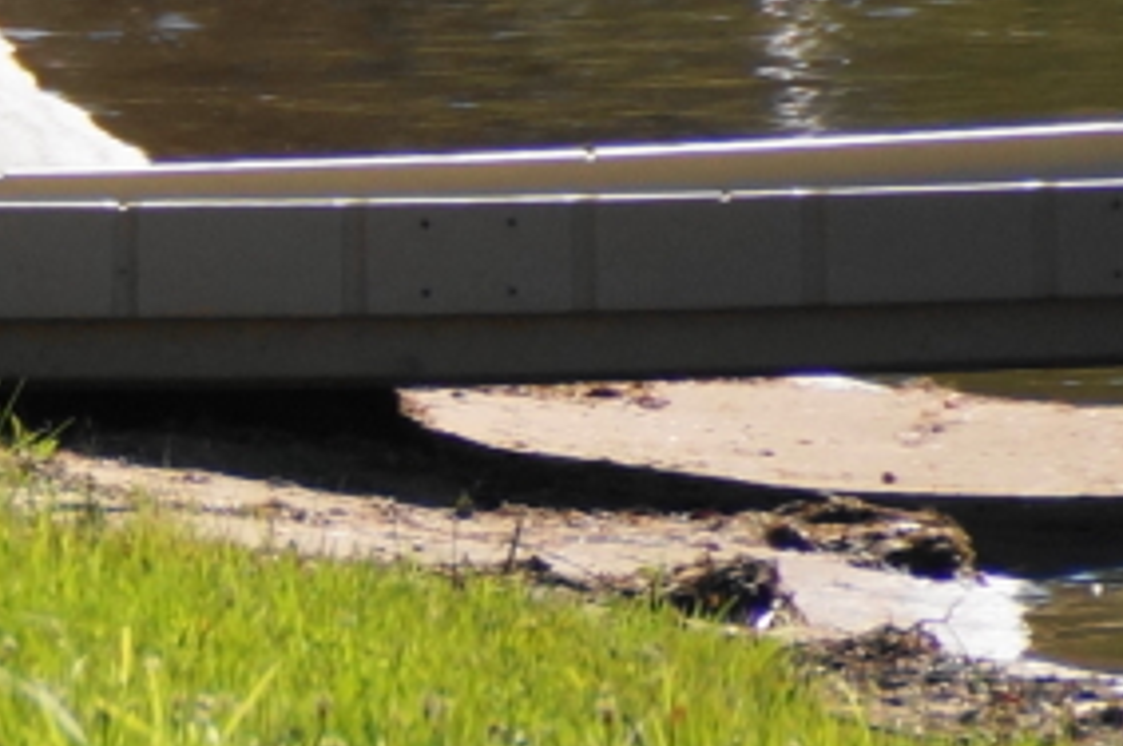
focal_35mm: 1325
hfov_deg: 1.6
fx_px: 41285
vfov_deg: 1.0
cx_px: -538
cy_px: -206
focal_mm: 250
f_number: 6.3
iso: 250
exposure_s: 1/400
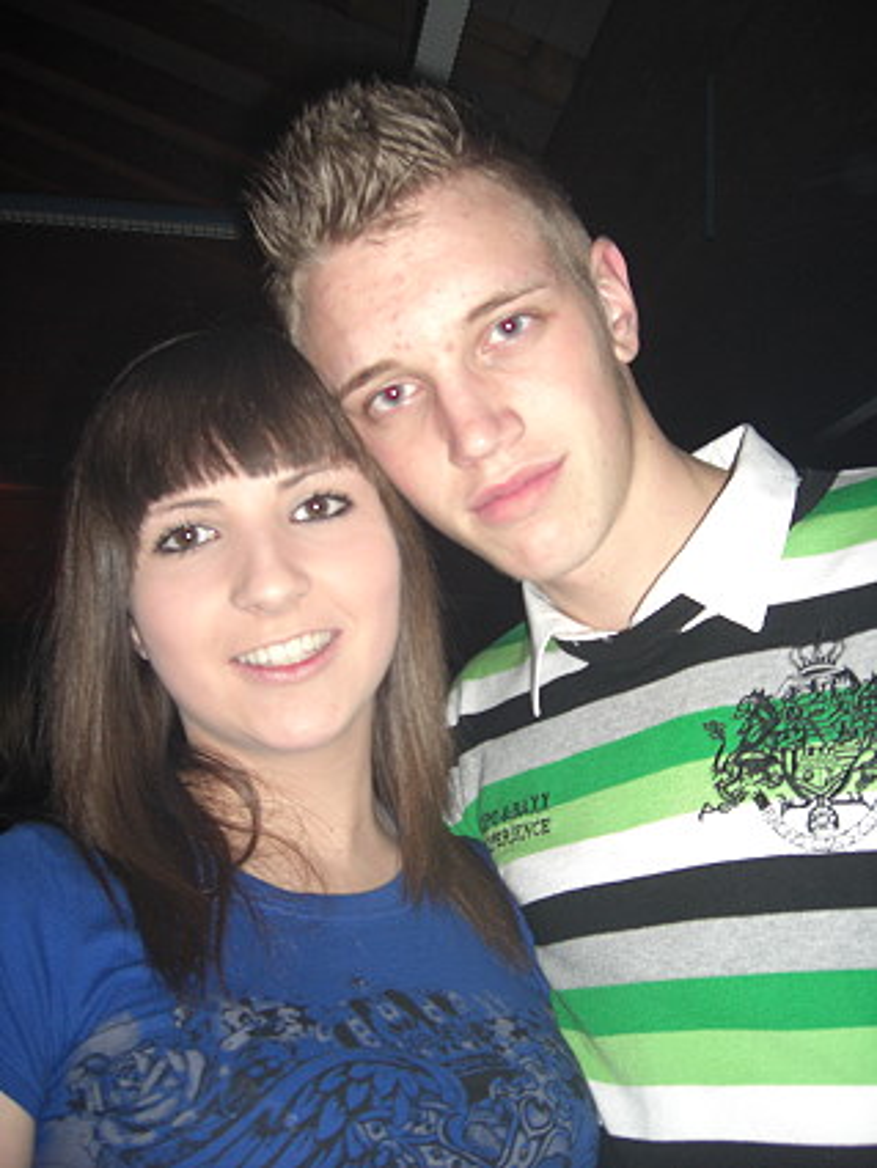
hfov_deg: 37.7
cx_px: 438
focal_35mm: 38
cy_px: 584
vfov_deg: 49.0
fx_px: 1283
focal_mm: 7.9
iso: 200
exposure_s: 1/60
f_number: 2.8
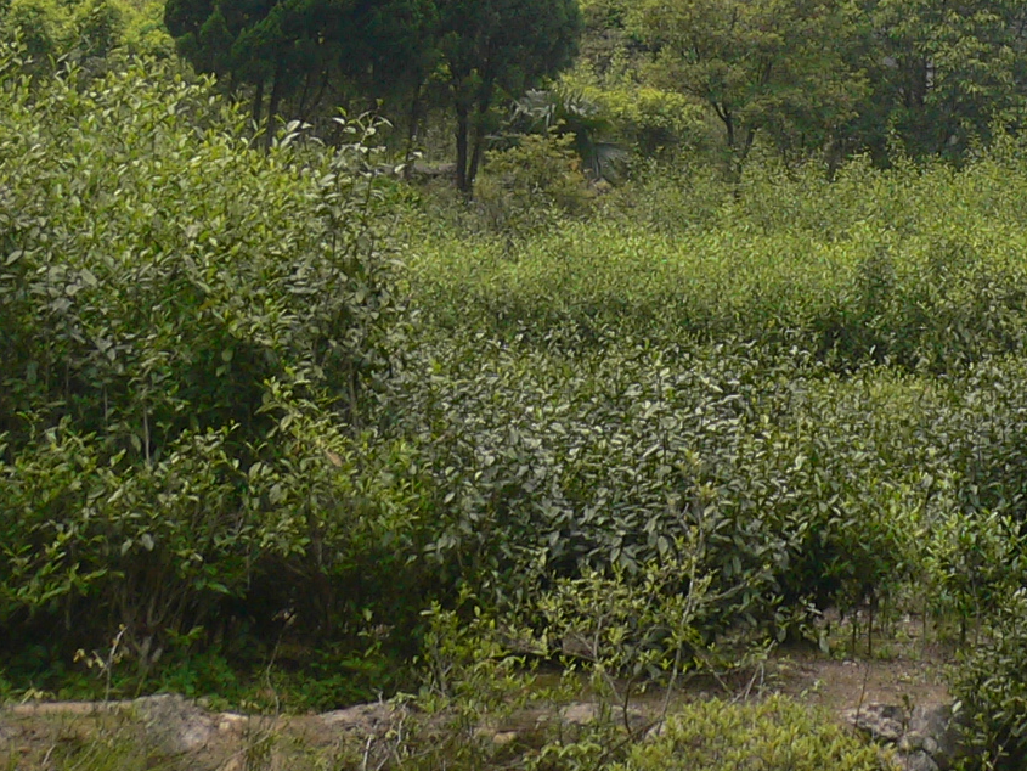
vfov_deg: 13.5
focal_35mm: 106
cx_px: 937
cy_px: -235
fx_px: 3145
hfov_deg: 18.2
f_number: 5.6
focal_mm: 5.8
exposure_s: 1/160
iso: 80
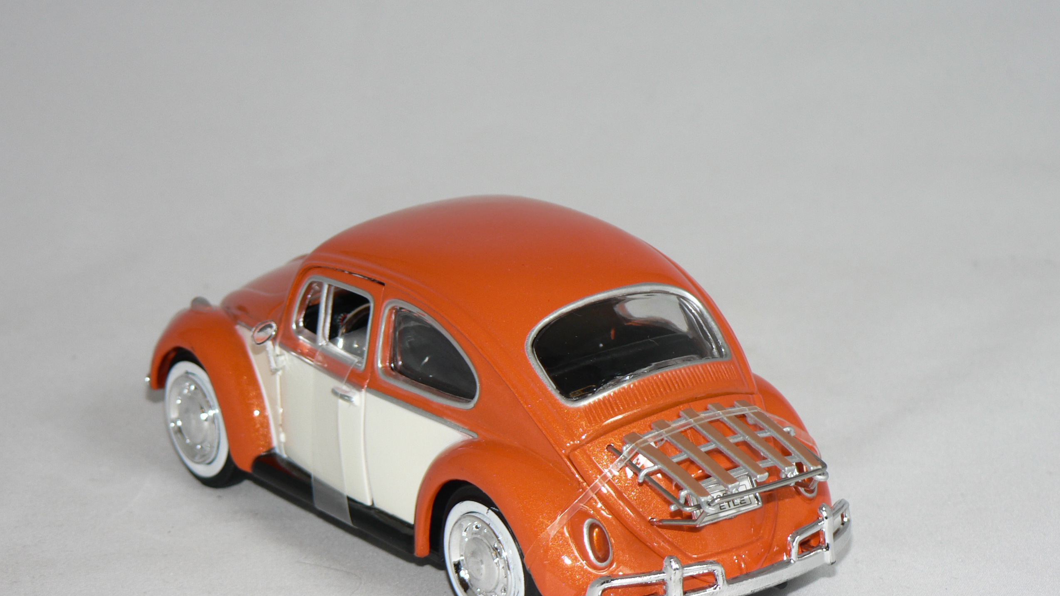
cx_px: 533
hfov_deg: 18.8
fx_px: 3204
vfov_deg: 10.6
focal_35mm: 114
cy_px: 353
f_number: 3.2
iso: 80
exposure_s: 1/60
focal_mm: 17.3
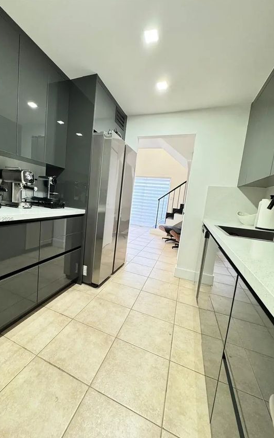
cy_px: 219
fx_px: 179
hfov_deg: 74.1
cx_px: 111
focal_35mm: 15
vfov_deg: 101.4
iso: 400
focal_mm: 2.22
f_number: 2.2
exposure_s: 1/60
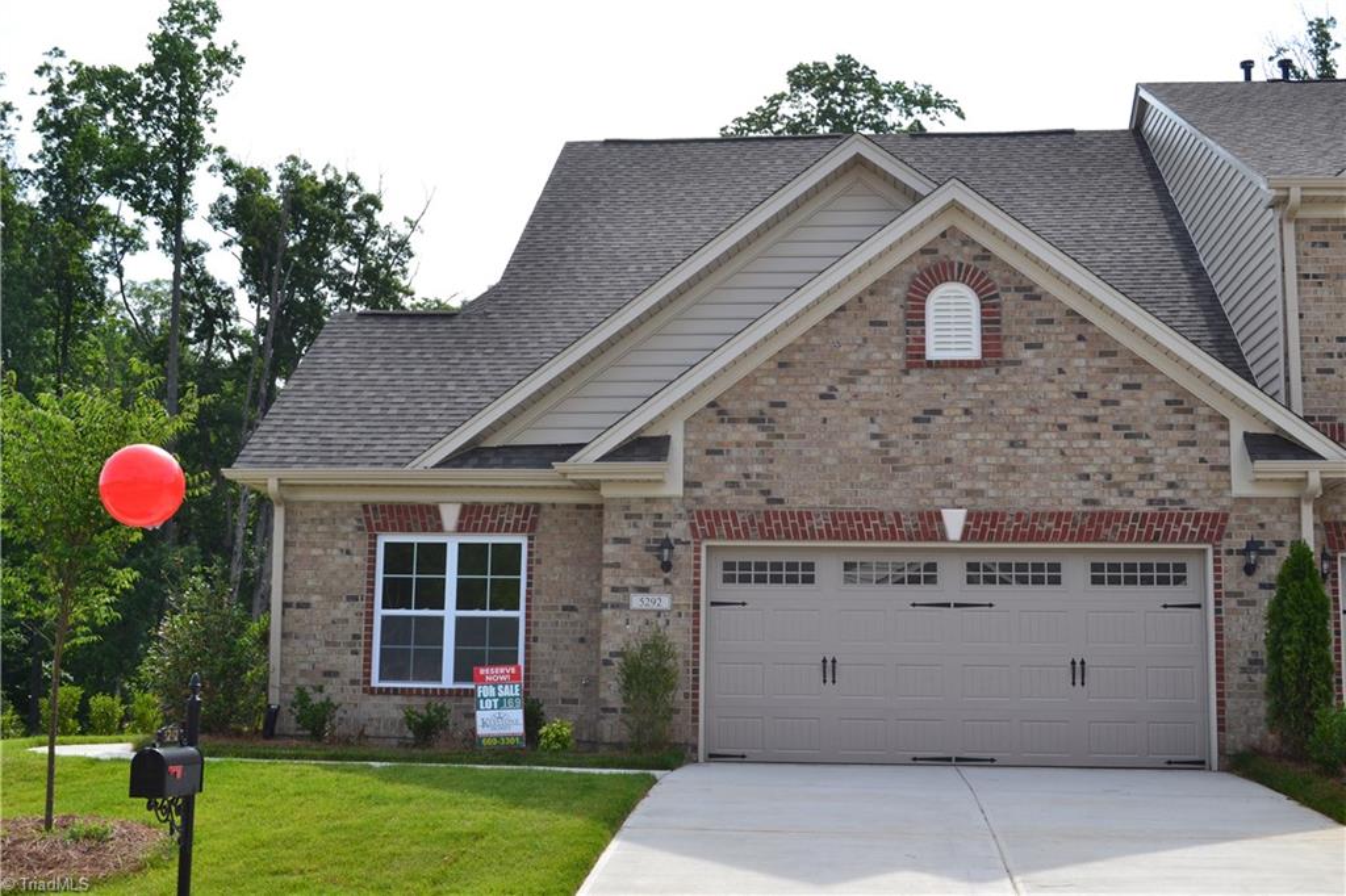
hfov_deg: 43.6
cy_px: 448
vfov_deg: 29.8
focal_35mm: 45
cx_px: 673
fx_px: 1682
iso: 400
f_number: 10
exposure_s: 1/320
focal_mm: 30
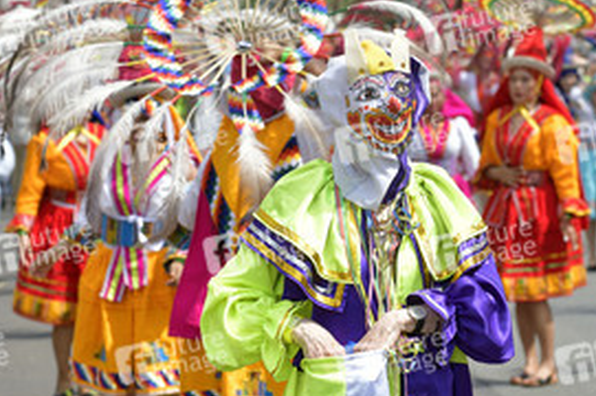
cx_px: 421
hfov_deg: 10.7
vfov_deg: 7.1
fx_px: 3191
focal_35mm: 193
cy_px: 194
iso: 160
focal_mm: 116
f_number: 6.3
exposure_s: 1/400
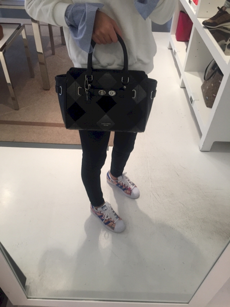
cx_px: 115
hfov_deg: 48.2
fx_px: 257
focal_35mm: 29
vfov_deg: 61.7
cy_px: 154
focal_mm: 4.15
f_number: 2.2
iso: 40
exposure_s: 1/30
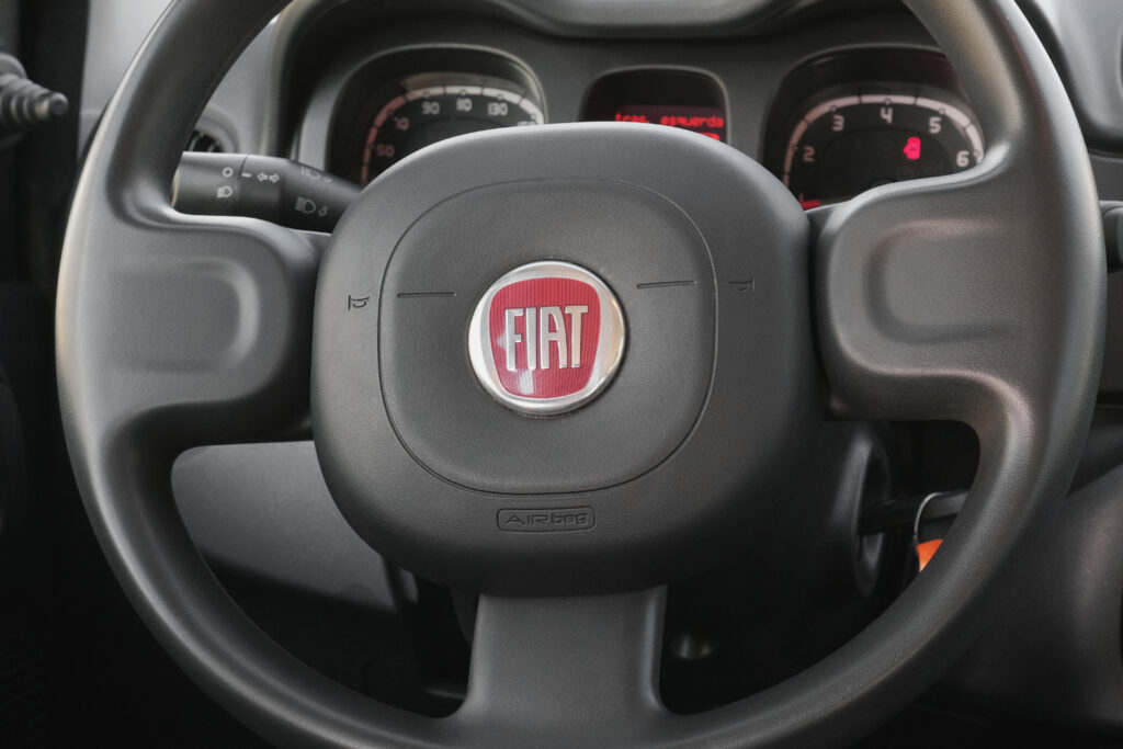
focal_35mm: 68
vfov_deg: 20.0
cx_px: 562
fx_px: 2121
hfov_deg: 29.7
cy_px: 374
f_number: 9
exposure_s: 1/80
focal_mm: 45
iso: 2000
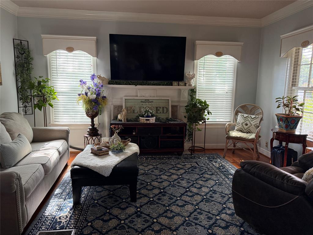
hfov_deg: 71.6
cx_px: 156
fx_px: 217
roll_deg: -1.7
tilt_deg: -7.9
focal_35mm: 24
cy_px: 118
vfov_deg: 56.8
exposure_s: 1/63
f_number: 1.78
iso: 200
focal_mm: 6.76
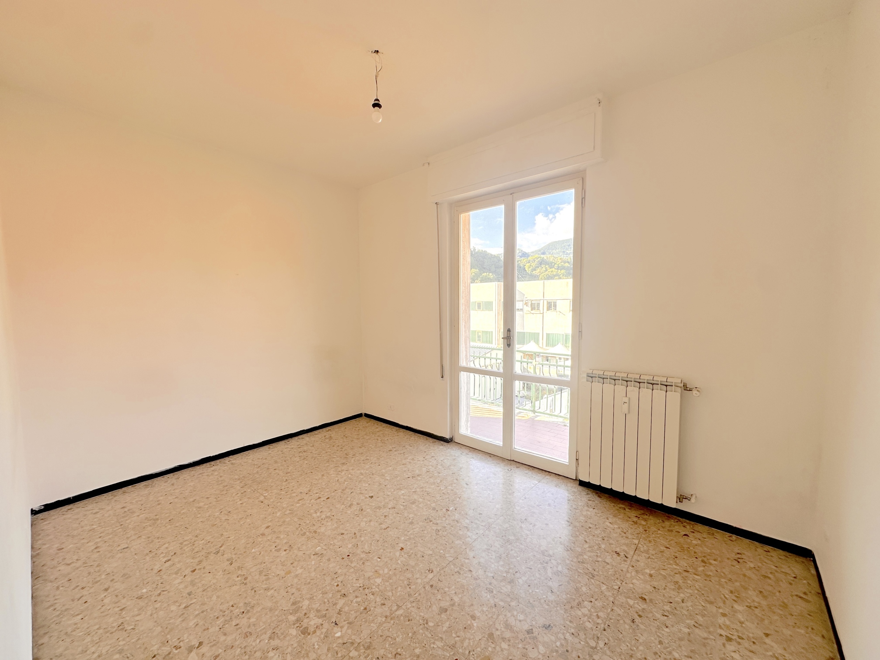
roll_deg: +0.4
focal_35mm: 14
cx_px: 440
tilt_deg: -3.6
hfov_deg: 102.1
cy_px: 330
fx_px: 356
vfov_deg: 85.7
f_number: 2.2
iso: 40
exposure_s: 1/242
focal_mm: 2.22
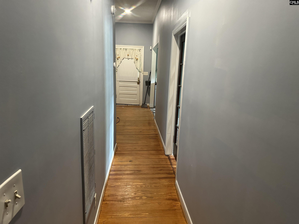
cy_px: 112
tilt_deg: -12.7
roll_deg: -1.7
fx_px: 207
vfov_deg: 56.8
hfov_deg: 71.6
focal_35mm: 24
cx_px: 150
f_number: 1.78
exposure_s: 1/60
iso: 640
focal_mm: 6.86
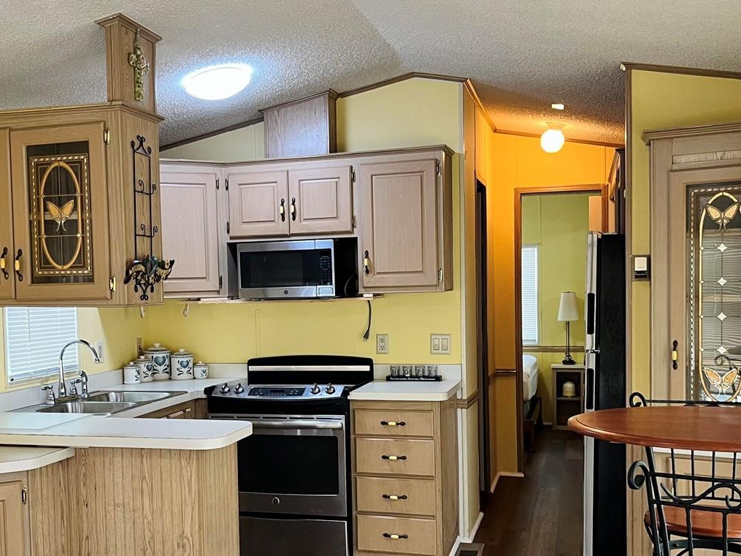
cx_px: 296
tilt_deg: -2.6
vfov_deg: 35.0
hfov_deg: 45.5
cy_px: 327
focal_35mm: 41
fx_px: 878
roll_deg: +1.6
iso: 160
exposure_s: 1/60
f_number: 1.6
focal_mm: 5.1
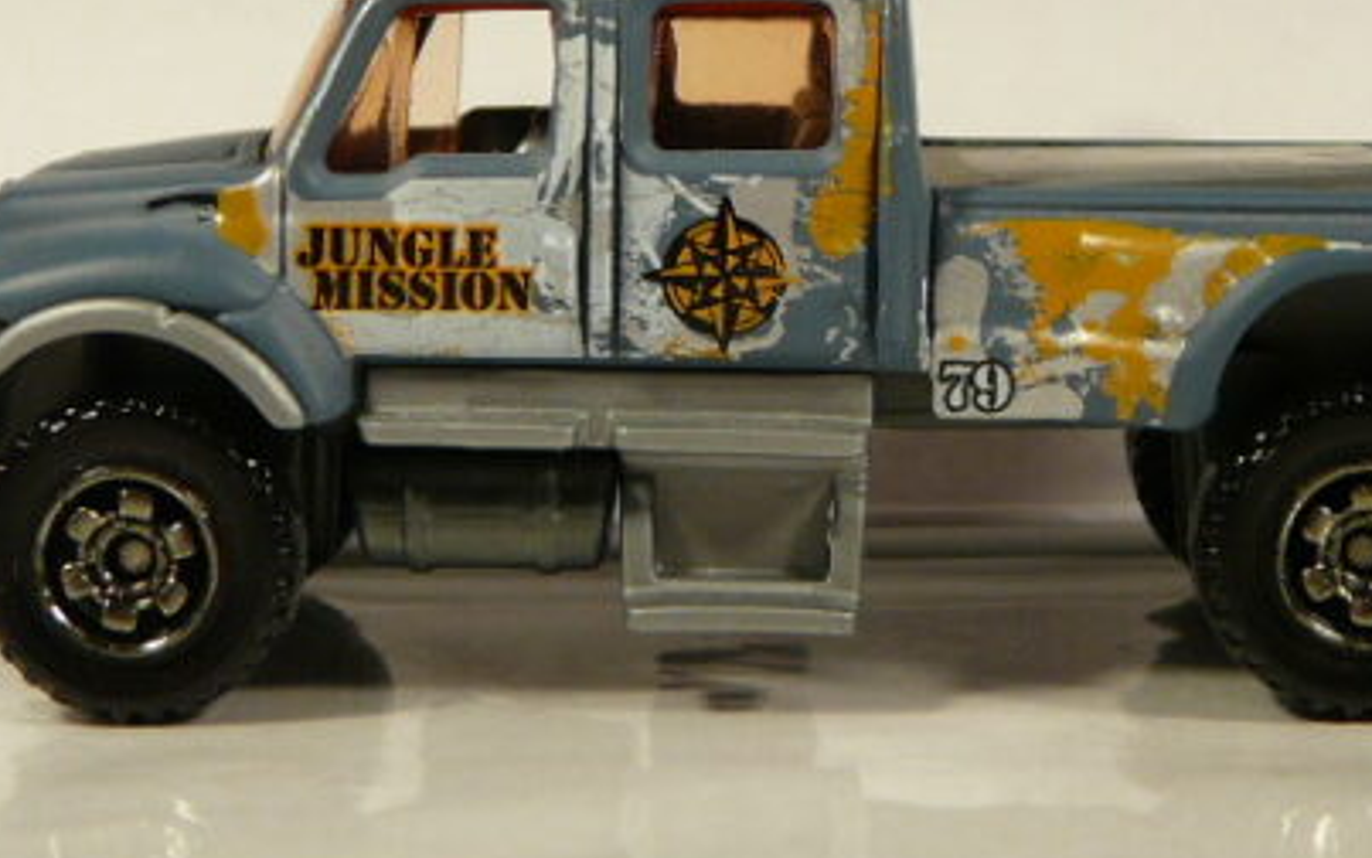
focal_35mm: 90
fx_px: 3366
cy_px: 204
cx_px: 831
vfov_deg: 14.5
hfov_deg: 23.0
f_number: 2.8
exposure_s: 1/60
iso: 100
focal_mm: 5.9
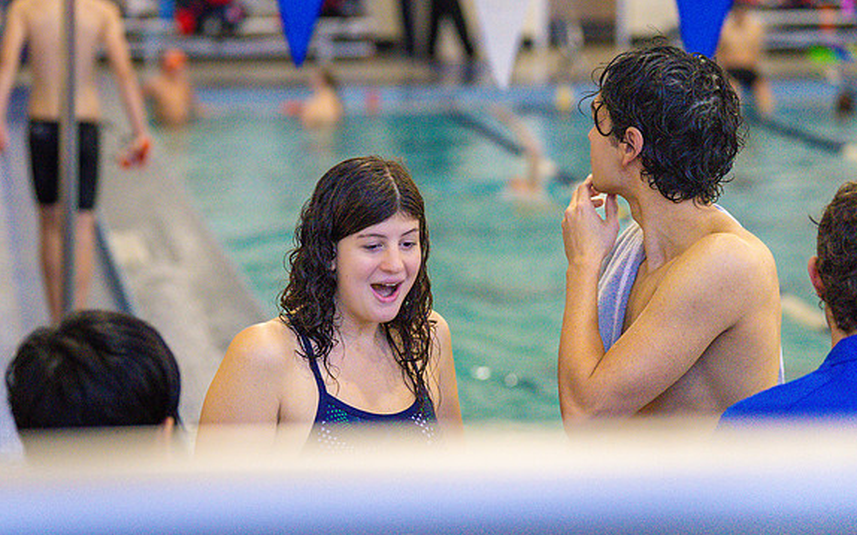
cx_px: 348
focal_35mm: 126
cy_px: 272
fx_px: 2941
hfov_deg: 16.6
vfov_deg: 10.4
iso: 2500
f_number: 2.8
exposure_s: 1/1000
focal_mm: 88
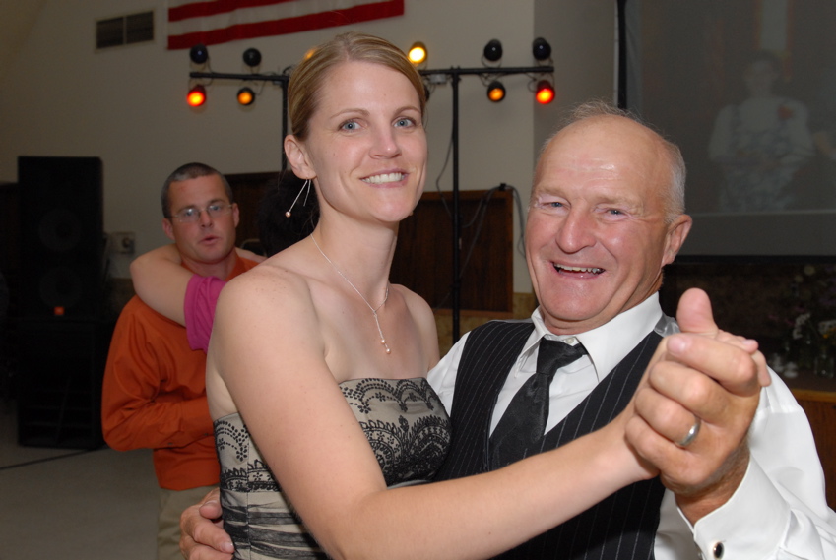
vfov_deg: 32.0
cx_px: 418
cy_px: 280
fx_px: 977
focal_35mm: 42
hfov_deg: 46.3
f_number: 5.6
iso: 400
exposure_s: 1/60
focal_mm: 28
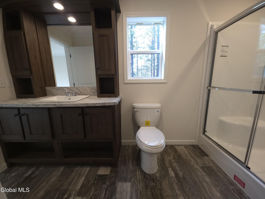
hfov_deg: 106.2
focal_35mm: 13
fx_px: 100
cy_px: 100
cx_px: 132
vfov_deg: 89.9
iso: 50
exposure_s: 1/30
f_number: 1.9
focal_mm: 2.2
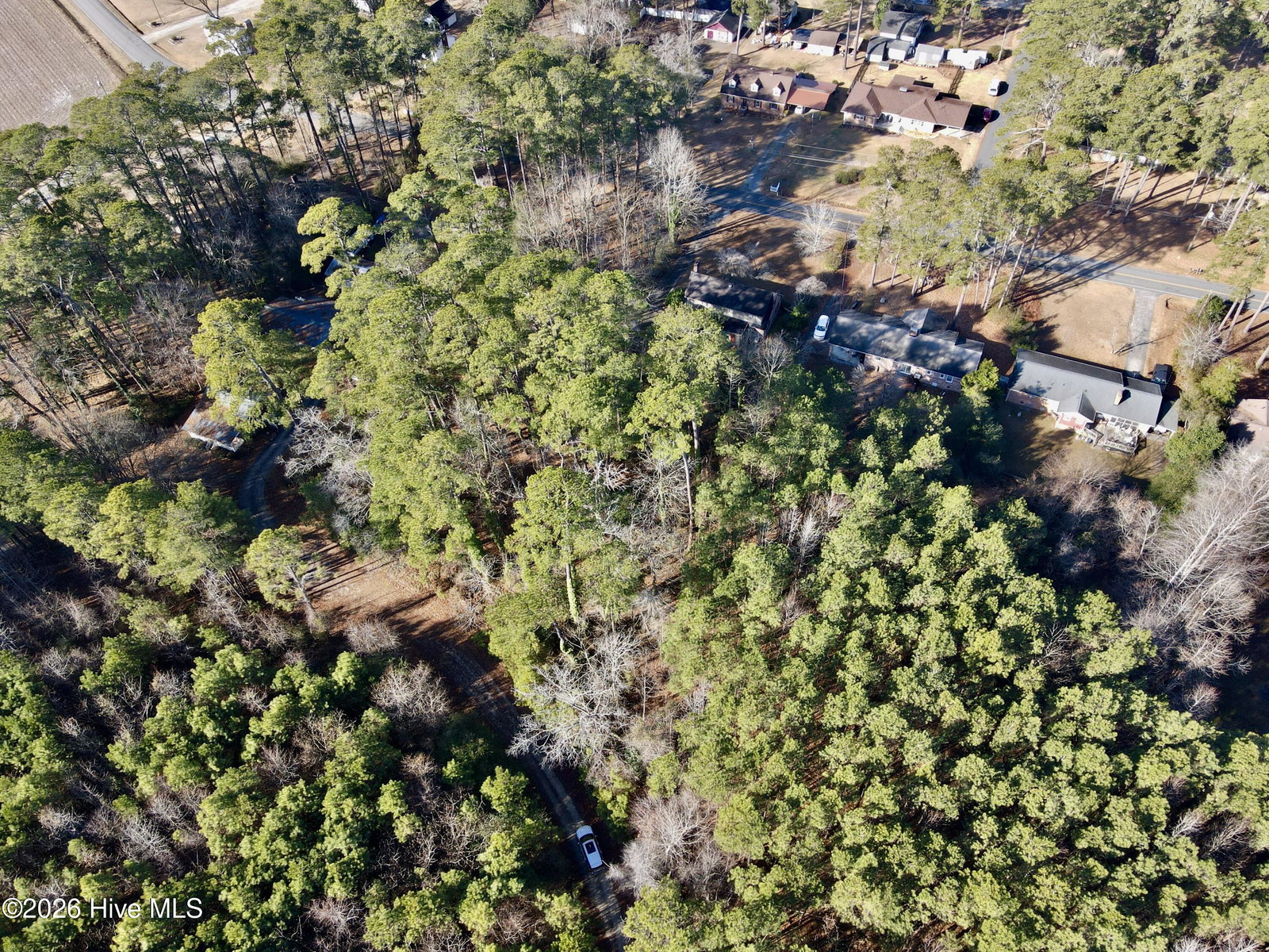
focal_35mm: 24
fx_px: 880
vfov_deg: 56.8
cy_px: 476
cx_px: 634
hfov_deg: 71.6
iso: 100
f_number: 2.8
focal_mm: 4.5
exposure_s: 1/125
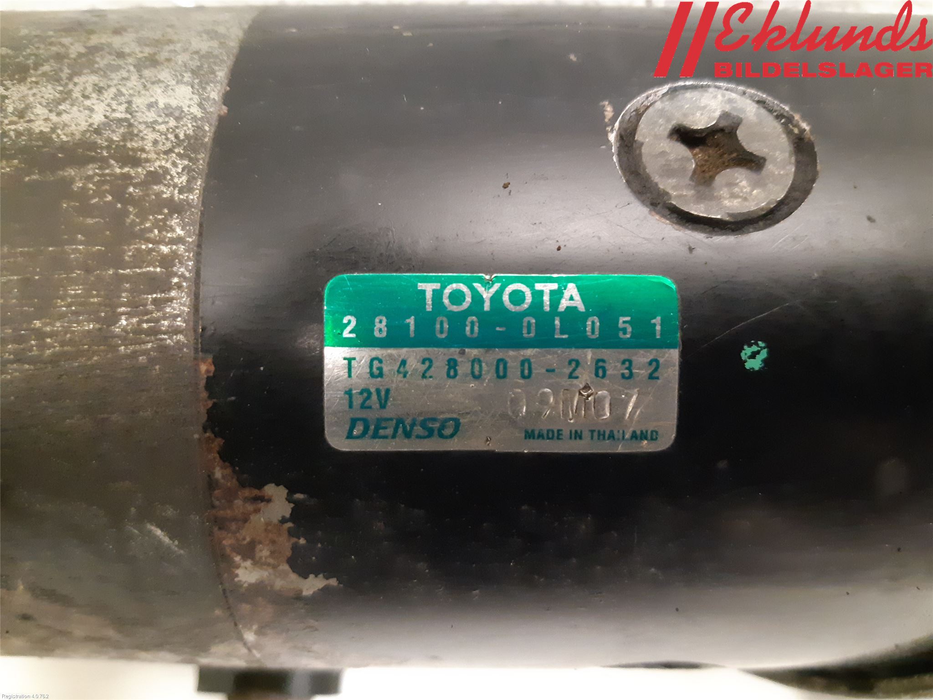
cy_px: 350
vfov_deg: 53.1
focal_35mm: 26
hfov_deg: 67.3
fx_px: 701
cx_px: 466
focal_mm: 3.93
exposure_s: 1/17
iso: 640
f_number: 1.7
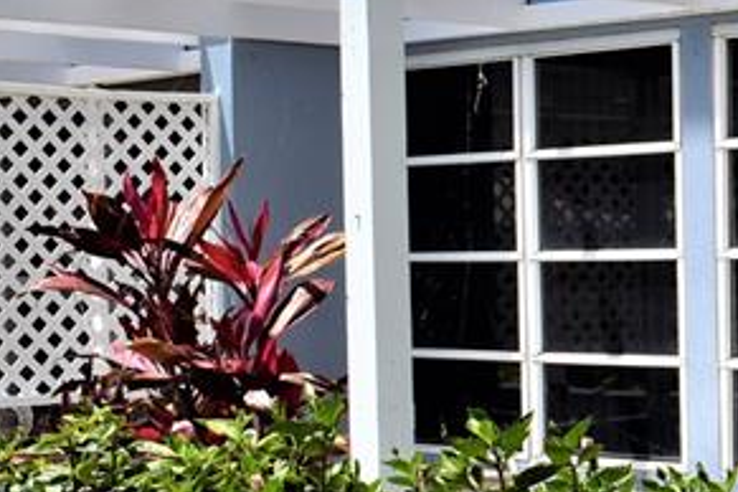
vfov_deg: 14.4
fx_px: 1947
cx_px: 984
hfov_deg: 19.6
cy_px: 353
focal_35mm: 95
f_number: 11
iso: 360
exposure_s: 1/500
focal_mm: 18
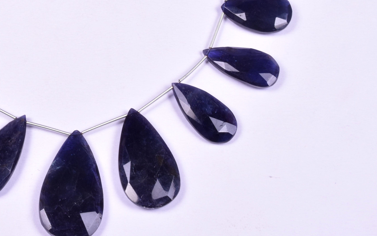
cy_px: 45
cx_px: 75
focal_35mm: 131
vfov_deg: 10.0
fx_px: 1346
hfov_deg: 15.8
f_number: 22
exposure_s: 1/125
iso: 320
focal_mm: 48
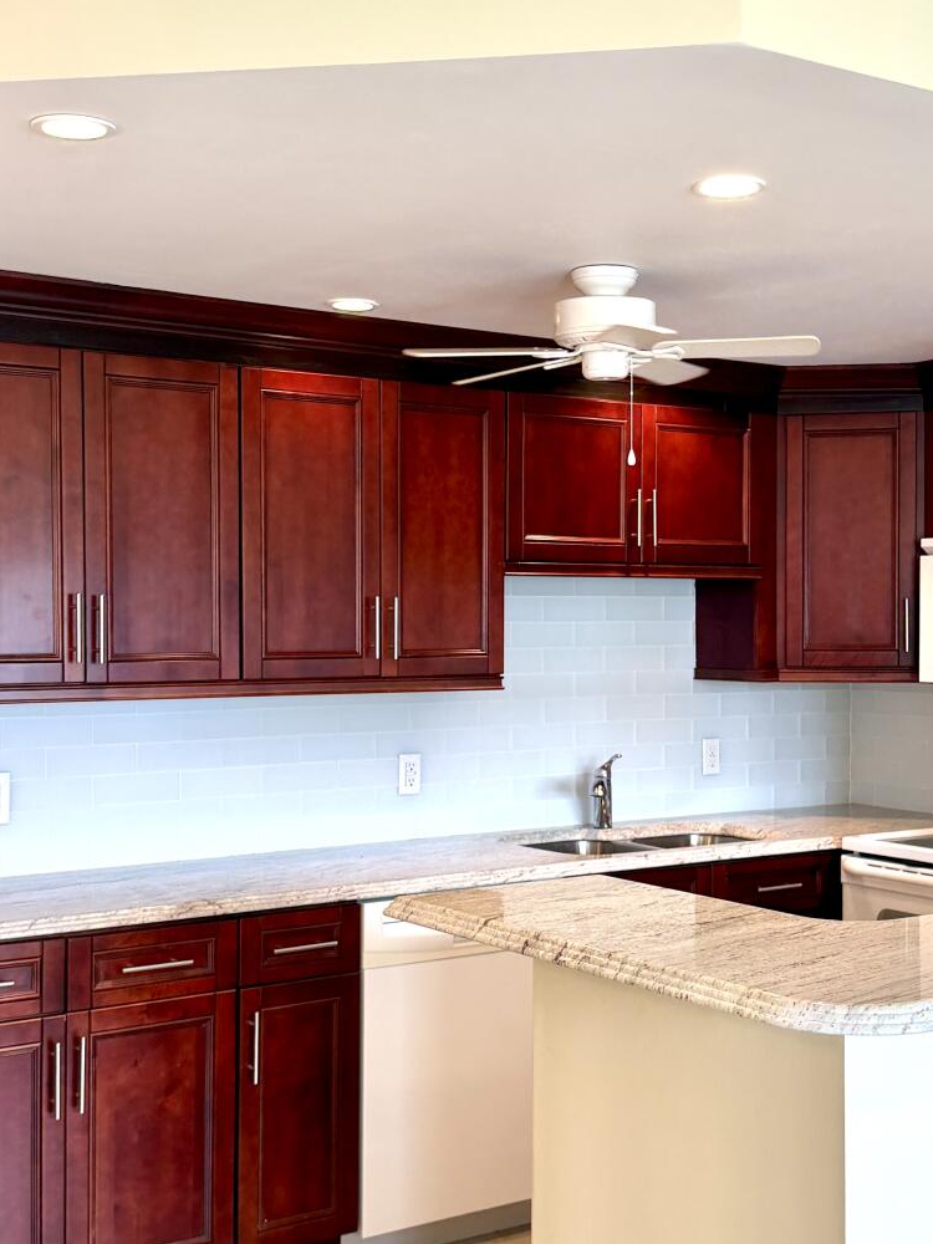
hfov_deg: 30.2
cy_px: 651
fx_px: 1725
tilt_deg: -2.3
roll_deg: +0.3
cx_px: 551
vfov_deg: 39.6
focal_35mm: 48
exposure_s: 1/120
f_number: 1.78
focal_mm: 6.76
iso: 125
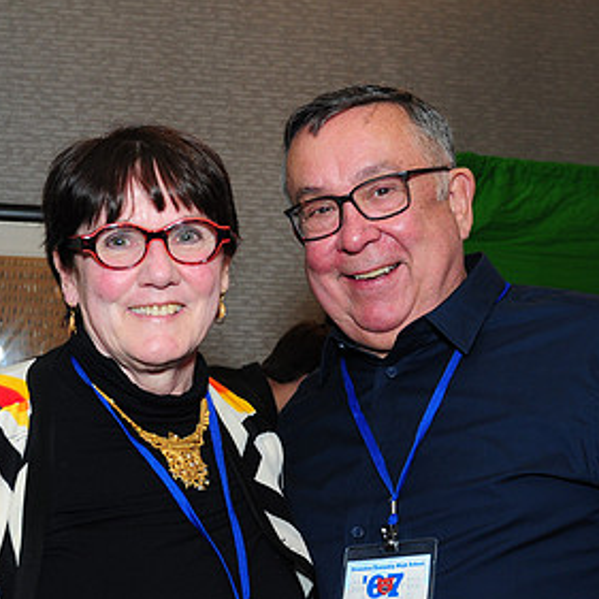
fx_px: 1388
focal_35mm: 71
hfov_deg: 24.2
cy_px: 389
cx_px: 181
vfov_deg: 24.3
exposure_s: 1/60
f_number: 5
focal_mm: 27
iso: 500
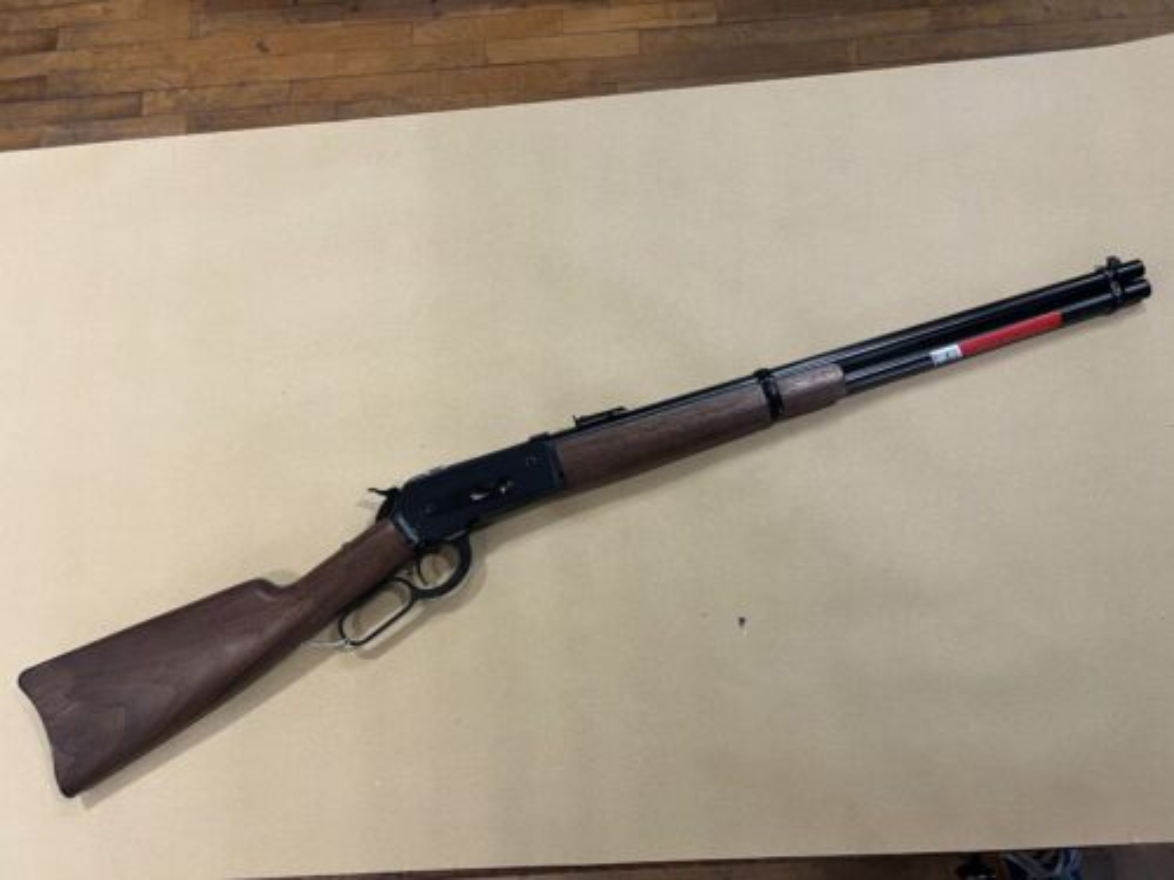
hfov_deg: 67.3
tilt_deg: -77.1
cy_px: 440
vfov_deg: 53.1
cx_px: 587
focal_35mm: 26
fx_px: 882
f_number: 1.5
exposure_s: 1/50
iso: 100
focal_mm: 5.7
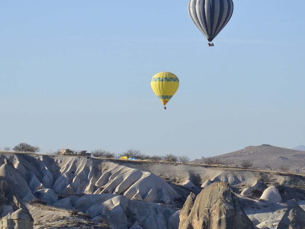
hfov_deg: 7.2
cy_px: 96
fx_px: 2440
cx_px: 173
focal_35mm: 277
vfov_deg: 5.4
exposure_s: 1/250
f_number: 8
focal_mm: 105
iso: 100
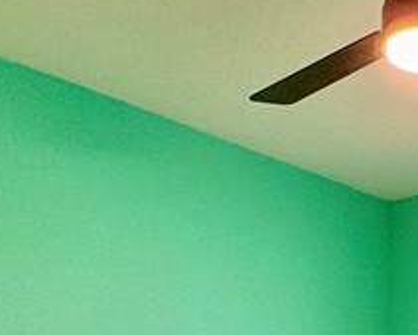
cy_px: 479
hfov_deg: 26.7
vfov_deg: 20.4
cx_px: 444
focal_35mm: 66
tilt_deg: -1.3
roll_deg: -1.7
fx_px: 817
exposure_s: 1/120
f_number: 2.2
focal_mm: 2.22
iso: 200
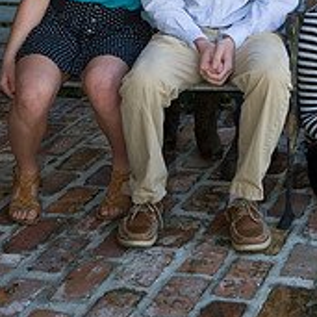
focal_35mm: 107
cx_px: 259
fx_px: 1109
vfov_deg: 15.6
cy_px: -82
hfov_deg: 16.1
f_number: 6.3
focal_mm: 48
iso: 400
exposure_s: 1/125
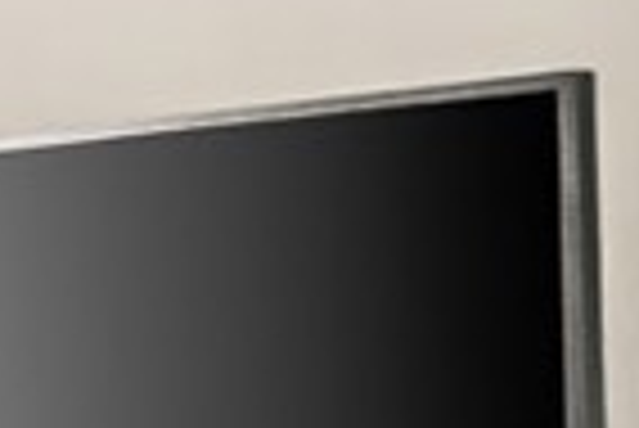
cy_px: 320
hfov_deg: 10.6
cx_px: -1404
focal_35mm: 108
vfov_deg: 12.7
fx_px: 1919
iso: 320
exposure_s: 1/10
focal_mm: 10
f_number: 7.1
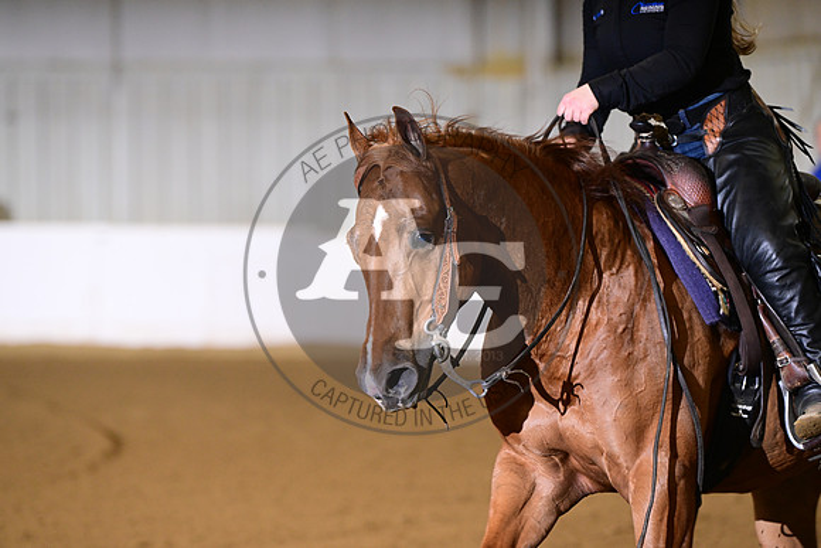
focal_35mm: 200
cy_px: 274
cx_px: 410
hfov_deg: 10.3
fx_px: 4562
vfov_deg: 6.9
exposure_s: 1/200
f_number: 4
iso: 2500
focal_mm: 200
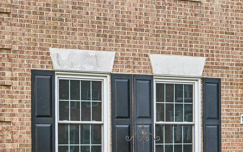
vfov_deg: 16.1
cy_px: 71
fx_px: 537
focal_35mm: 81
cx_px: 100
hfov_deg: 25.5
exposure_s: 1/80
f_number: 8
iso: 100
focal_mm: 19.5
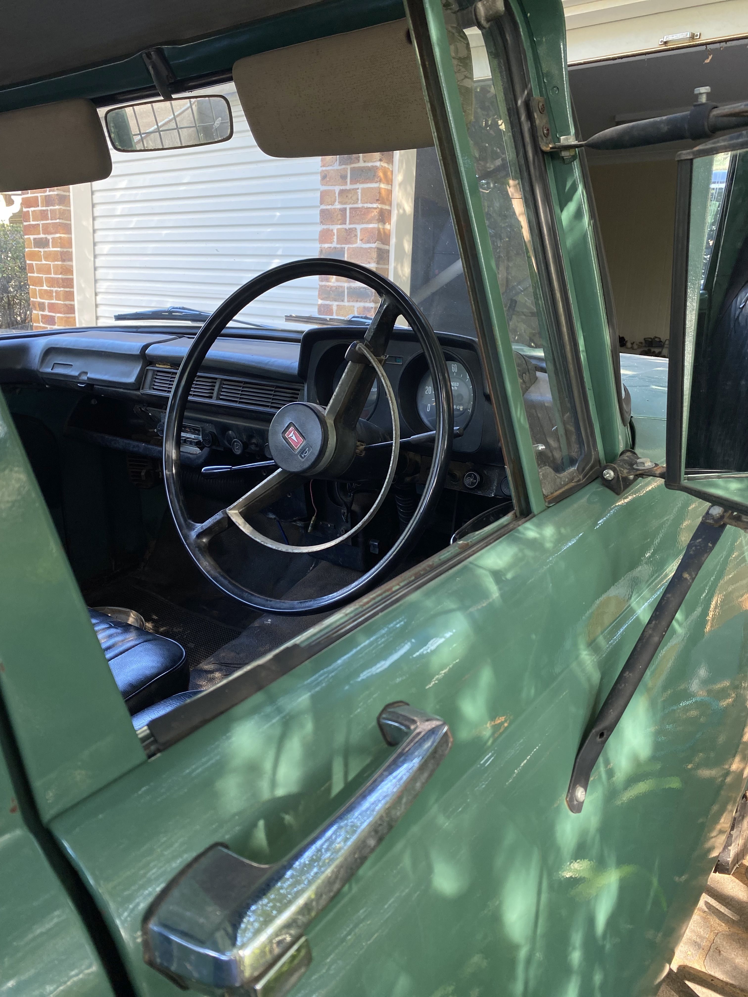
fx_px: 749
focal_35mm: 26
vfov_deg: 67.3
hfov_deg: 53.1
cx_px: 374
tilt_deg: -13.7
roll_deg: -2.1
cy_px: 498
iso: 50
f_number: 1.8
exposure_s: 1/121
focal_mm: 4.25
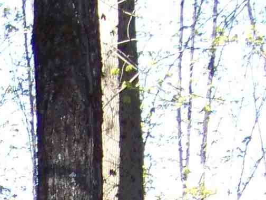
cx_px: -88
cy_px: 447
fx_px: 1683
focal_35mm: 219
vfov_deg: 6.5
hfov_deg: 8.9
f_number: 2.8
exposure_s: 1/160
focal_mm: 5.85
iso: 69
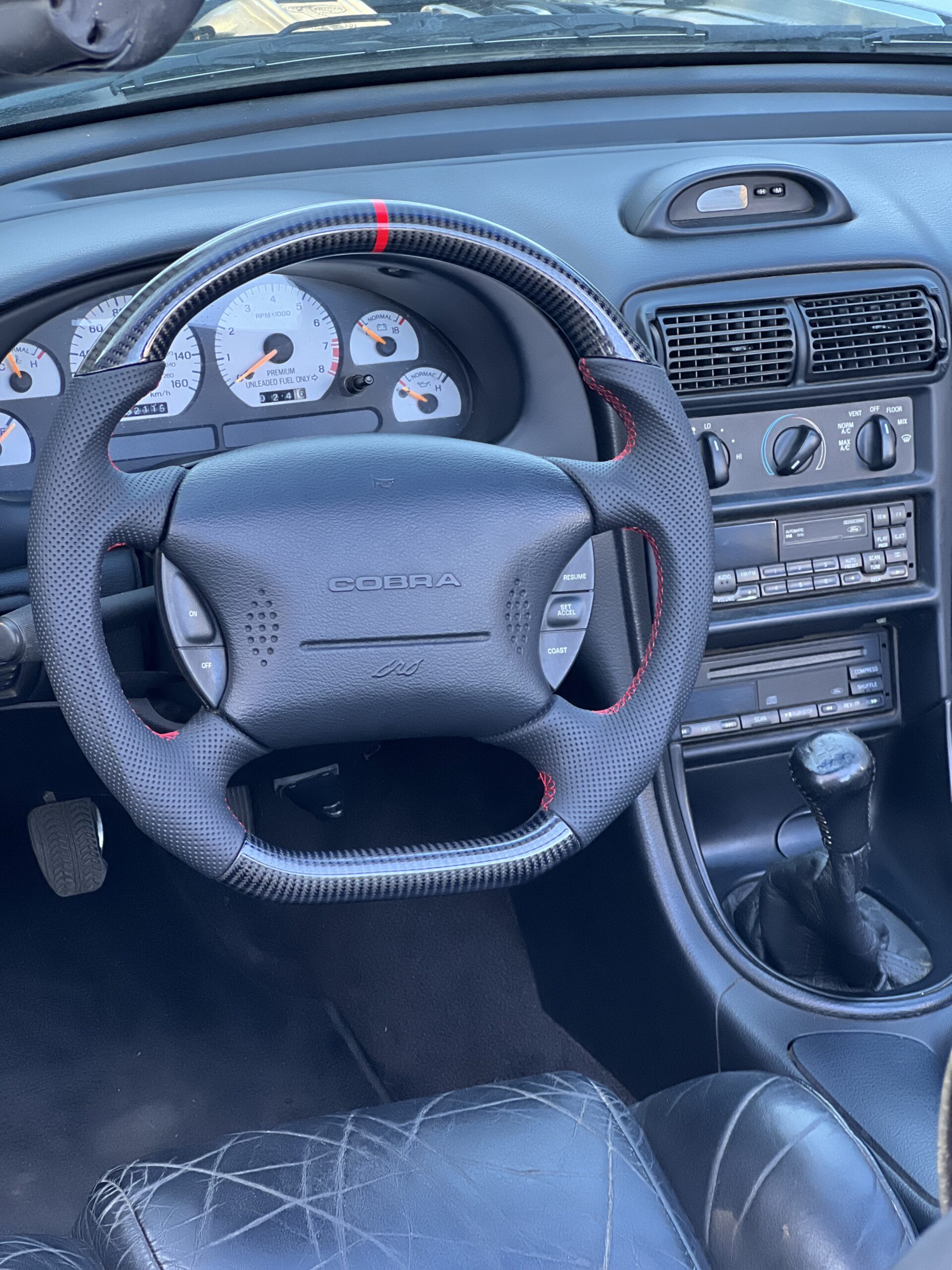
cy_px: 635
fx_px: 2824
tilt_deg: -24.9
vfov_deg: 25.3
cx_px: 476
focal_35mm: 77
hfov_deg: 19.1
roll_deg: -4.6
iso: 250
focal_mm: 9
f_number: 2.8
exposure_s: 1/68
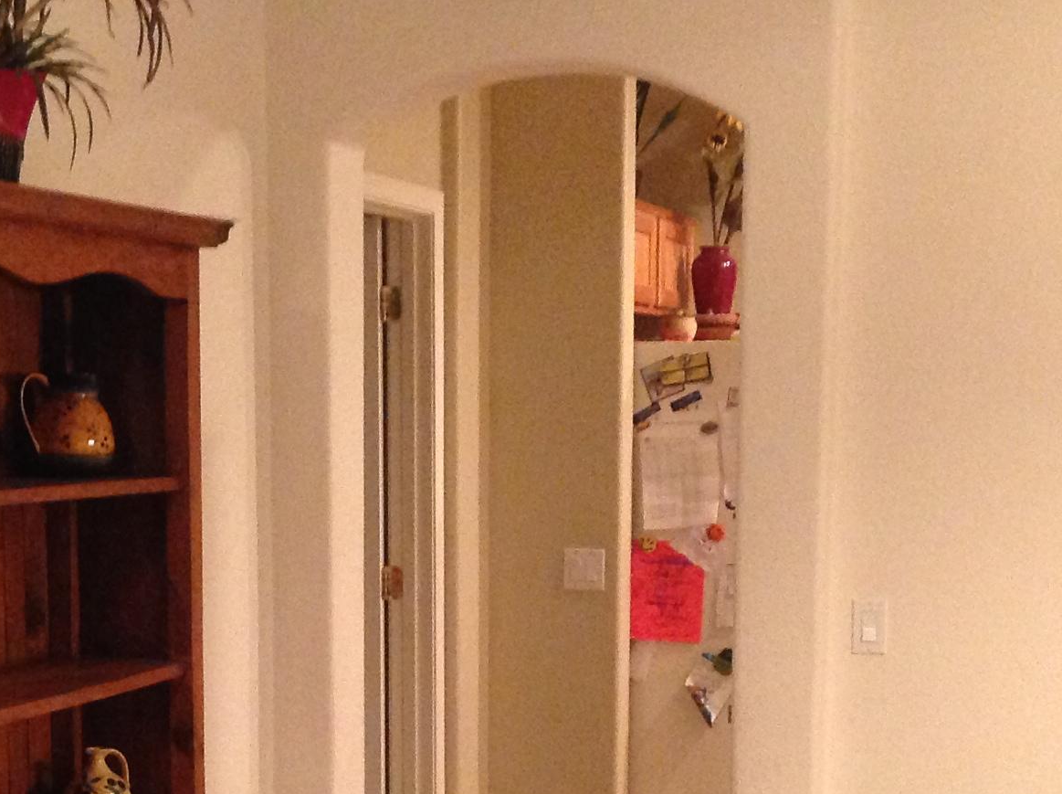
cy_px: 707
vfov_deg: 18.6
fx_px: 2390
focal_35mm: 78
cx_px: 463
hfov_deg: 25.0
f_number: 2.4
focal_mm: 4.28
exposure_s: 1/15
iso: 500
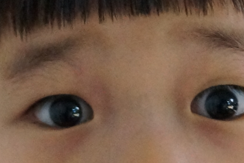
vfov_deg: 4.6
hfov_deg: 6.8
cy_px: 200
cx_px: 157
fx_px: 2039
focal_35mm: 301
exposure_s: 1/30
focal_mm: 35
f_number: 2
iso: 3200
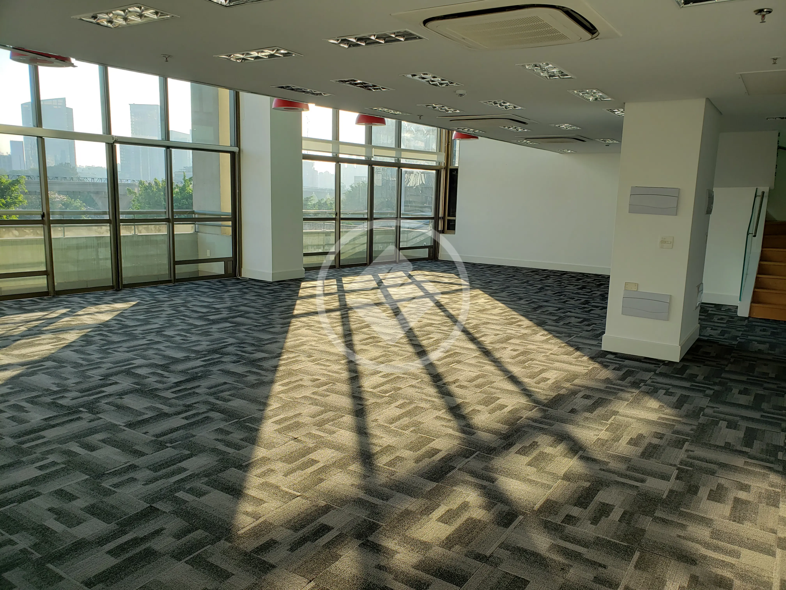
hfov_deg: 67.3
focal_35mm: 26
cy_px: 295
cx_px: 393
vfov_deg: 53.1
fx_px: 590
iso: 50
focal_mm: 4.3
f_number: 2.4
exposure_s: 1/175
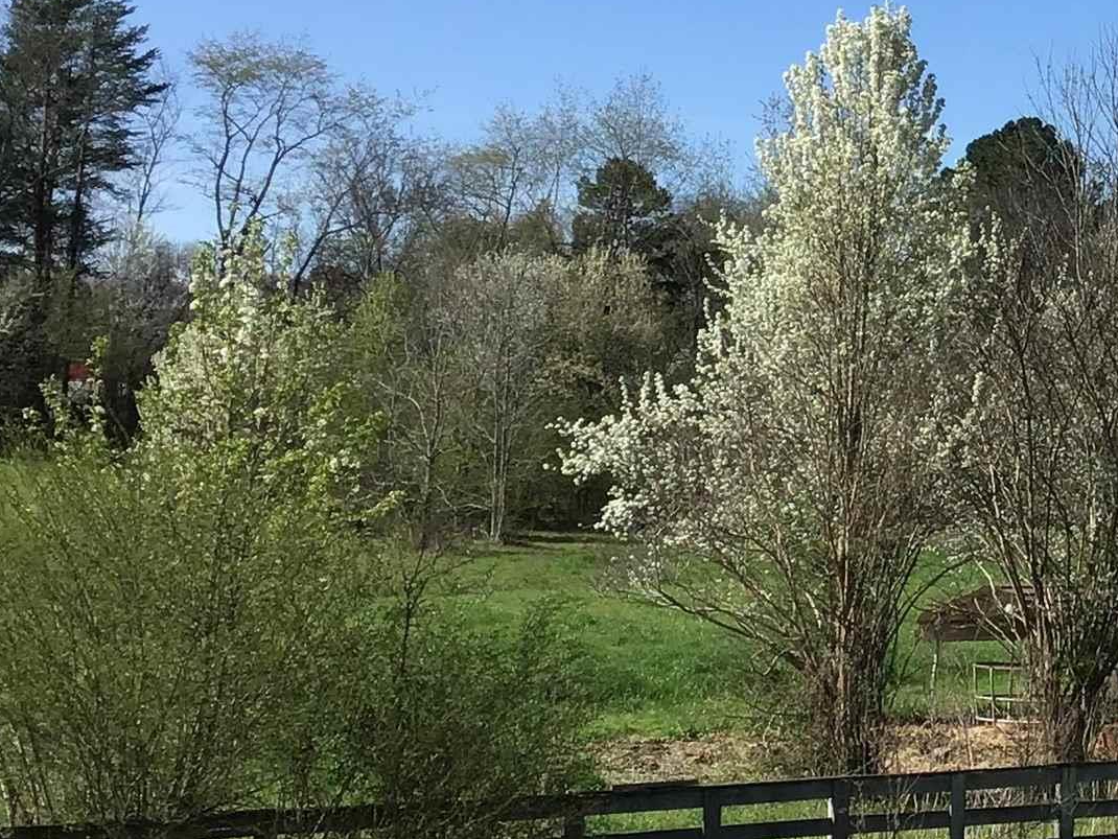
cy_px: 323
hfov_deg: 21.0
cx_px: 1213
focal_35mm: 89
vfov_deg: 16.6
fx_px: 2875
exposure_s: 1/1045
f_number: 2.4
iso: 25
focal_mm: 3.3
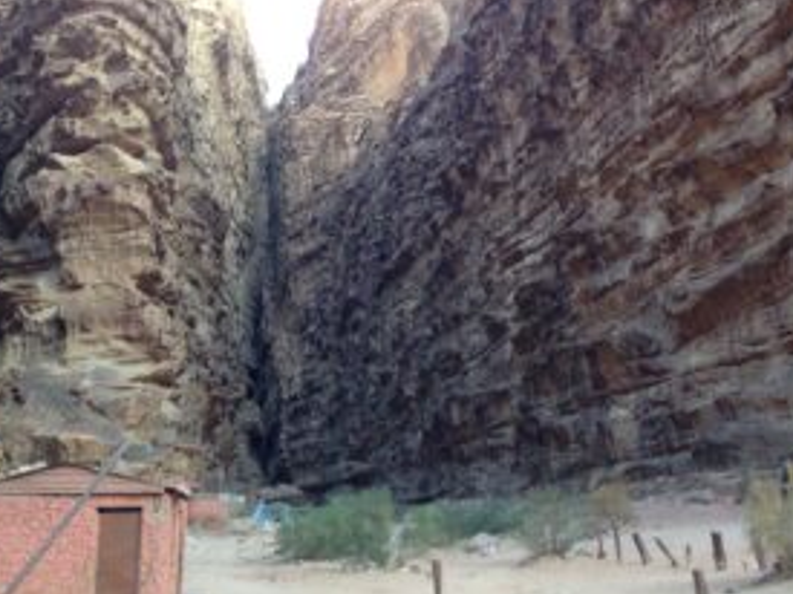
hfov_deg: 39.7
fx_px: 1099
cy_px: 185
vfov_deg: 30.0
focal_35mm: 48
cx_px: 395
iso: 50
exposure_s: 1/40
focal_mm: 4.12
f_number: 2.4
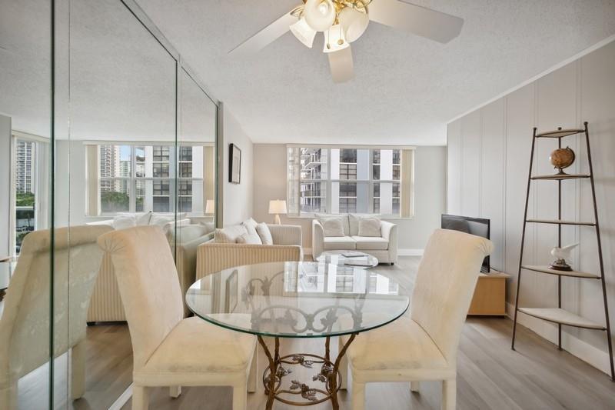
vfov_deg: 77.3
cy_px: 205
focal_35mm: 15
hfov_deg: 100.4
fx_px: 256
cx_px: 308
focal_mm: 10
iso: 200
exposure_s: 1/160
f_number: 4.5
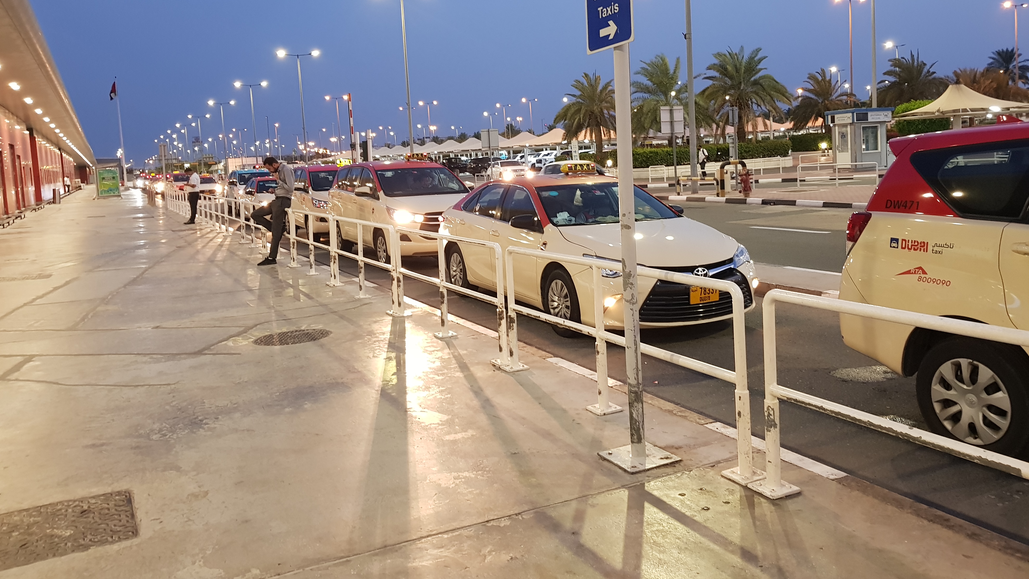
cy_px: 226
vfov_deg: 40.0
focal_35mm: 29
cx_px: 522
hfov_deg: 66.1
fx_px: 791
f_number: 1.7
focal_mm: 4.3
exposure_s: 1/20
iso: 200
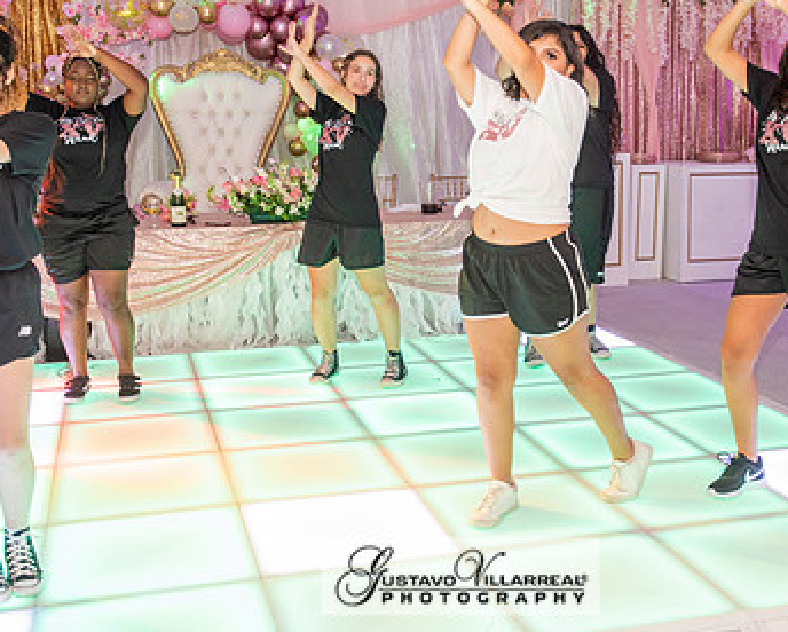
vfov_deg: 30.7
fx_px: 1144
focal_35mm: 49
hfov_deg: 37.9
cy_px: 221
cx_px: 460
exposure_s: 1/60
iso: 1250
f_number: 4
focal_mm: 31
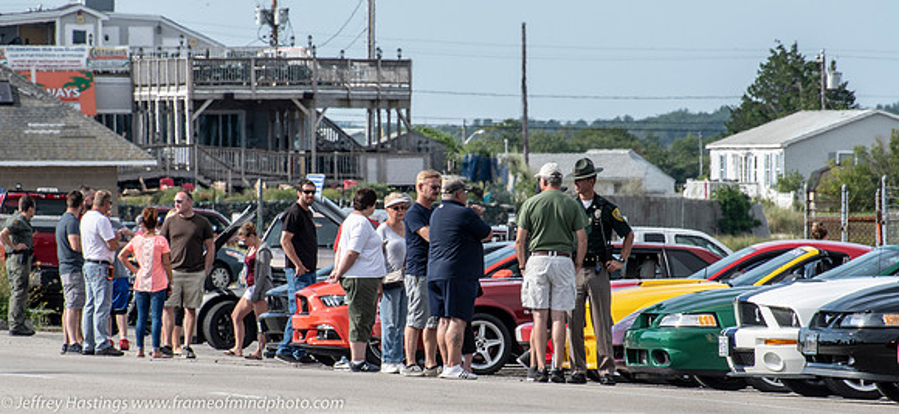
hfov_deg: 4.6
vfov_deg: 2.1
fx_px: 11235
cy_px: 267
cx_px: 450
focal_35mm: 491
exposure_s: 1/250
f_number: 14
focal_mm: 300
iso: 200
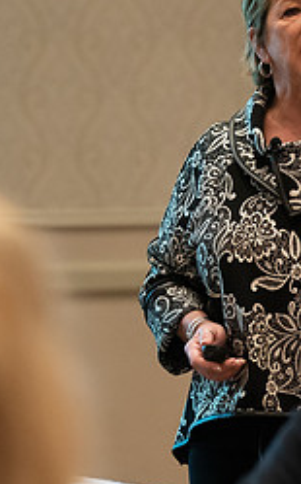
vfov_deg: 6.5
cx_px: 289
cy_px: 261
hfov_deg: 4.1
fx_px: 4225
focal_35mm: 321
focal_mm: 135
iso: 5000
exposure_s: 1/200
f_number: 2.8
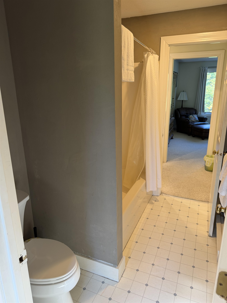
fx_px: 210
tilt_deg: -15.7
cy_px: 152
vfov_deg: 71.6
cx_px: 114
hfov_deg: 56.8
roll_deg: +0.9
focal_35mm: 24
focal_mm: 6.76
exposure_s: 1/60
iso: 125
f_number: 1.78
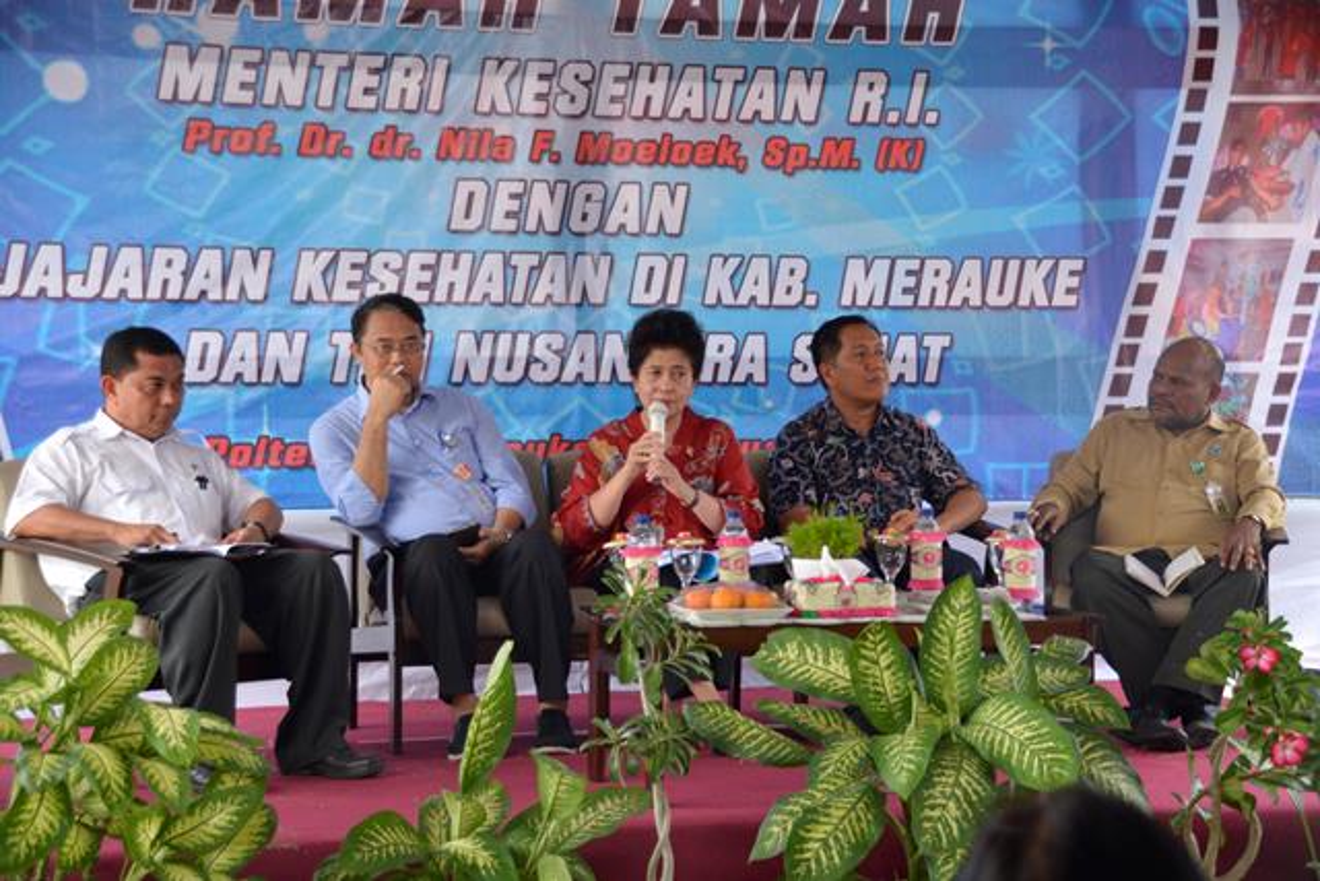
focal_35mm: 93
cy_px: 440
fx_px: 3411
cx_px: 660
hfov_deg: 21.9
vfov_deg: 14.7
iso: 400
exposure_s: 1/125
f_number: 5.6
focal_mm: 62
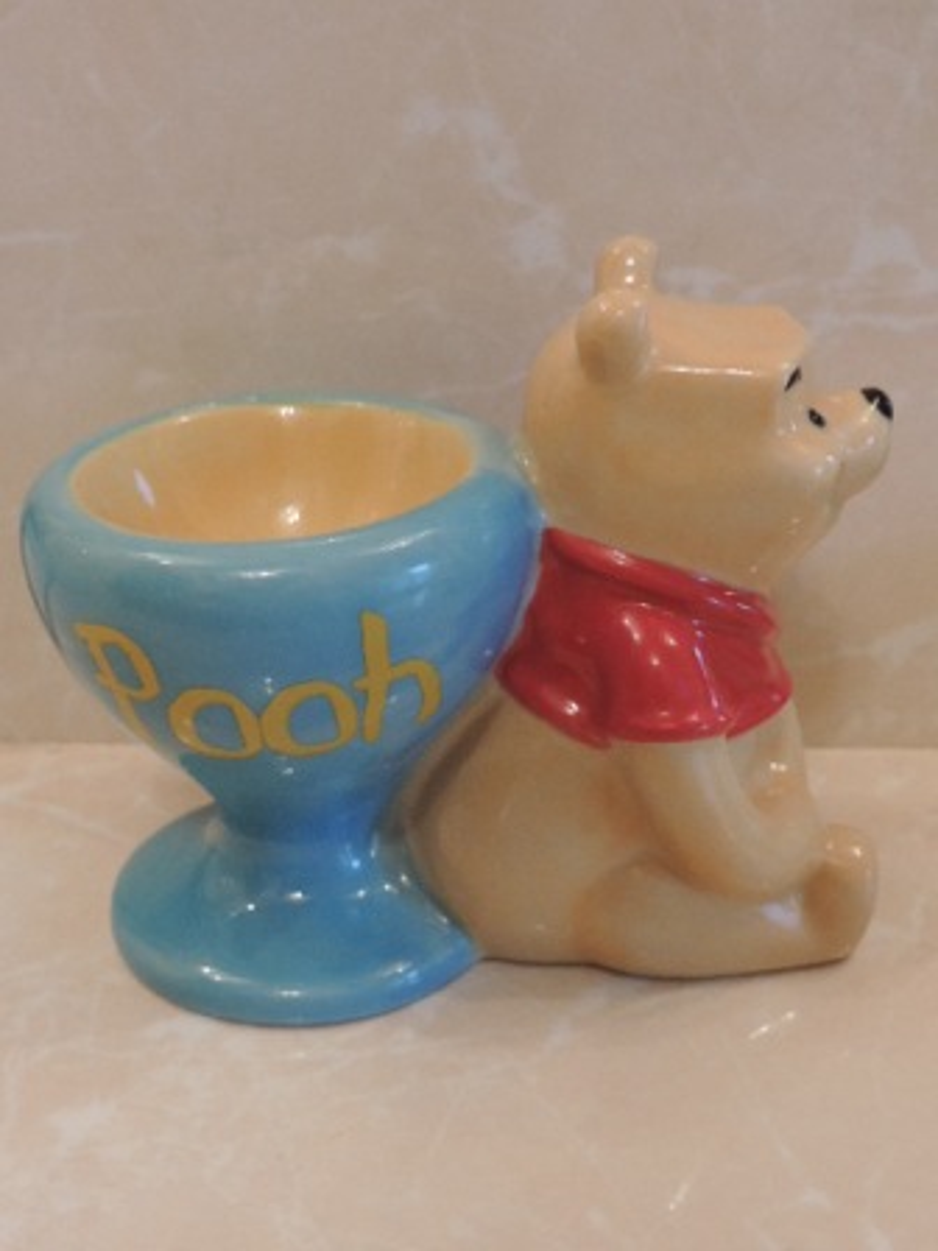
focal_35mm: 47
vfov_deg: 40.4
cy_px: 626
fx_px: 1698
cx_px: 469
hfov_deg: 30.9
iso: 400
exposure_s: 1/30
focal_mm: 8.3
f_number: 3.5
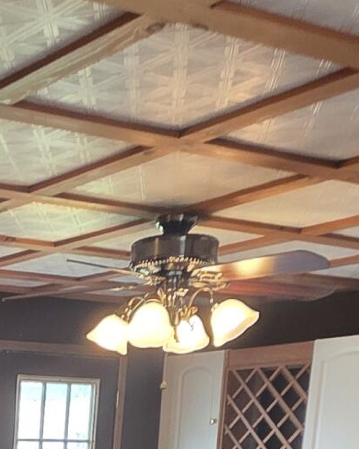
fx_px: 969
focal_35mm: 73
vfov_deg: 21.5
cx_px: -180
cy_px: 687
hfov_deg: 18.6
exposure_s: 1/60
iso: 200
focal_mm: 2.2
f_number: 1.9
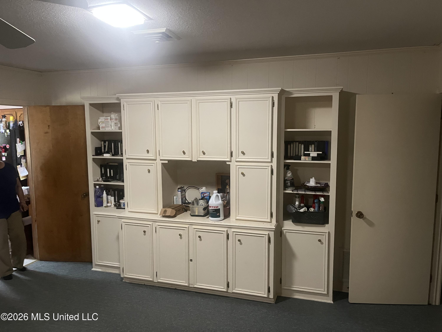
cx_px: 221
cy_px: 166
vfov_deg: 53.1
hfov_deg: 67.3
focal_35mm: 26
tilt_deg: -7.0
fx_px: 332
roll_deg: +0.0
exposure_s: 1/30
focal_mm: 5.1
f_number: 1.6
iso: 500
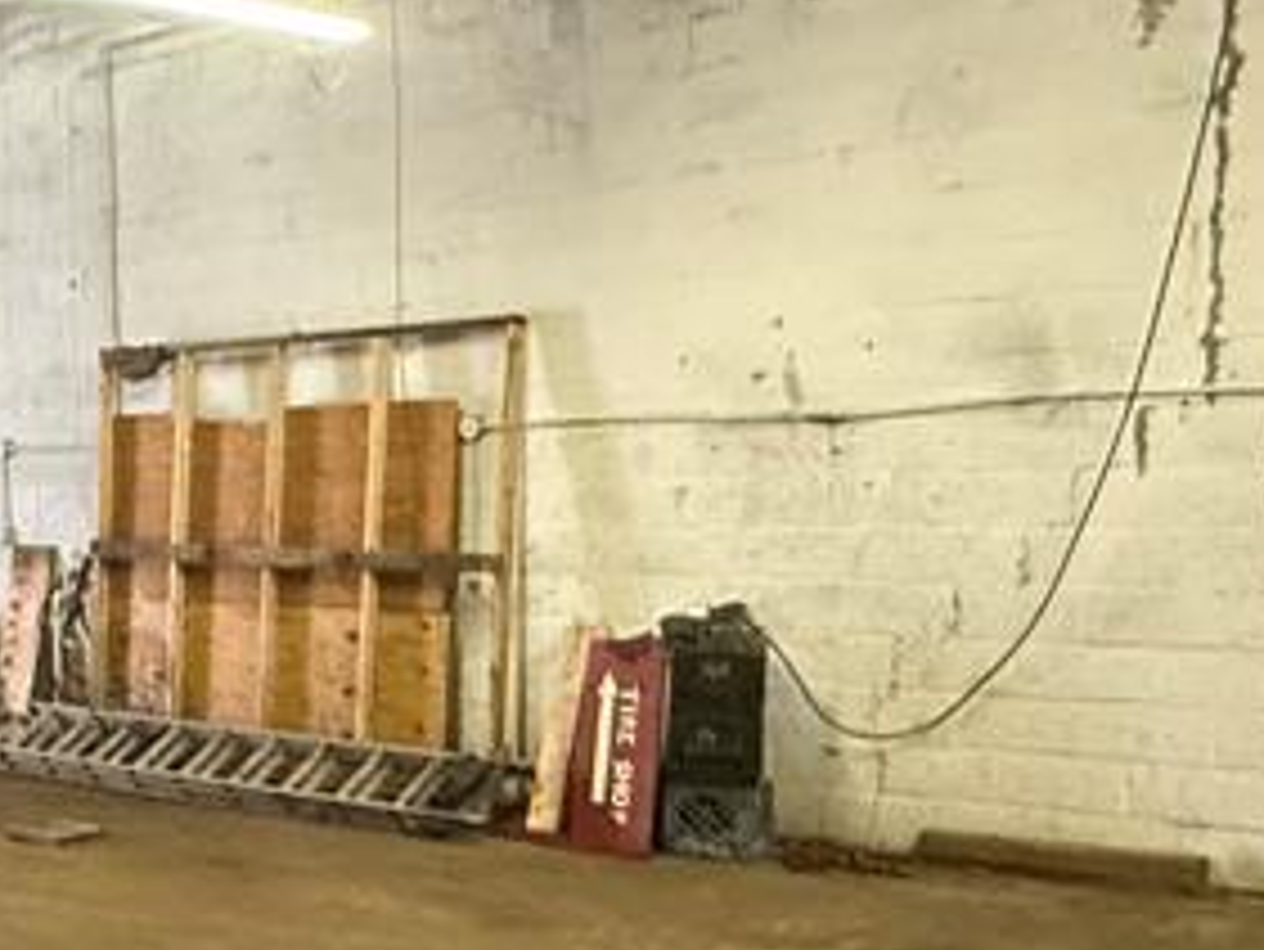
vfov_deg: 28.4
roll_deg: +1.5
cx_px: -117
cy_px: 626
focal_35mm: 51
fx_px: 1863
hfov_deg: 33.0
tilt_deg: -3.8
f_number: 2.2
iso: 800
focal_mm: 2.22
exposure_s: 1/60
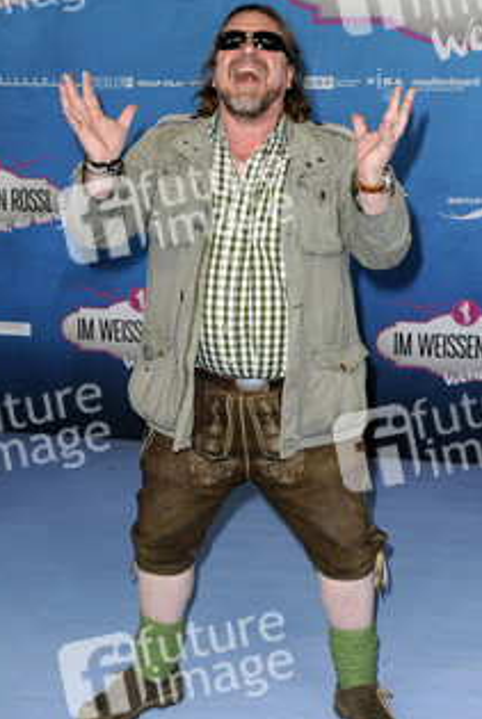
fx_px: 1421
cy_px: 324
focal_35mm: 71
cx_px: 243
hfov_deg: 19.2
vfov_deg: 28.4
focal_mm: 56
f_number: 5
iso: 1000
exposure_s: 1/200
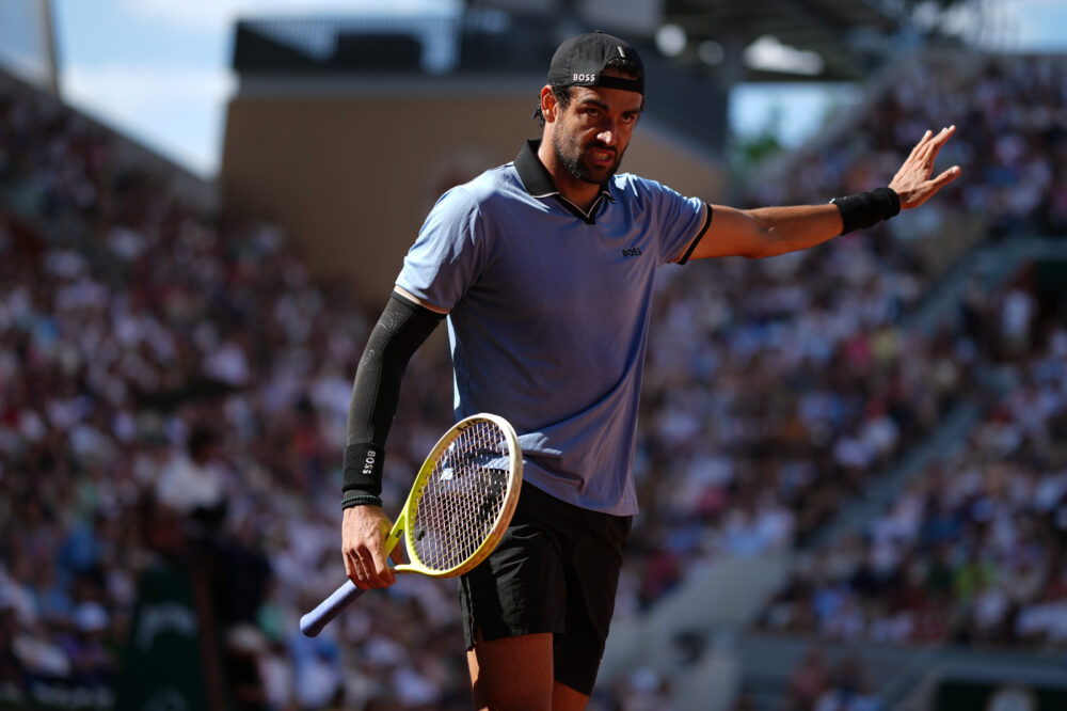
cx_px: 534
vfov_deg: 10.8
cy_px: 356
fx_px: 3763
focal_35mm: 127
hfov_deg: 16.1
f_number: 1.4
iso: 50
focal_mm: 85
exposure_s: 1/2000
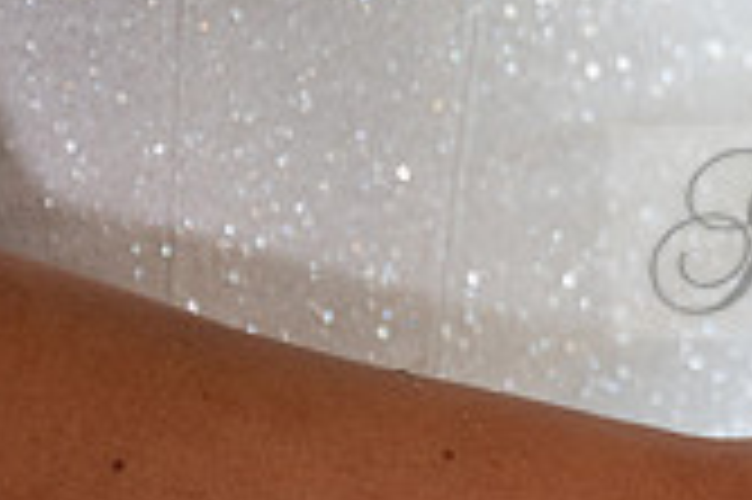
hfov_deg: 8.4
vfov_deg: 5.6
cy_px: 232
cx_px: 1004
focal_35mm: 243
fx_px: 5071
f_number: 2.8
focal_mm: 70
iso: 800
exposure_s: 1/250
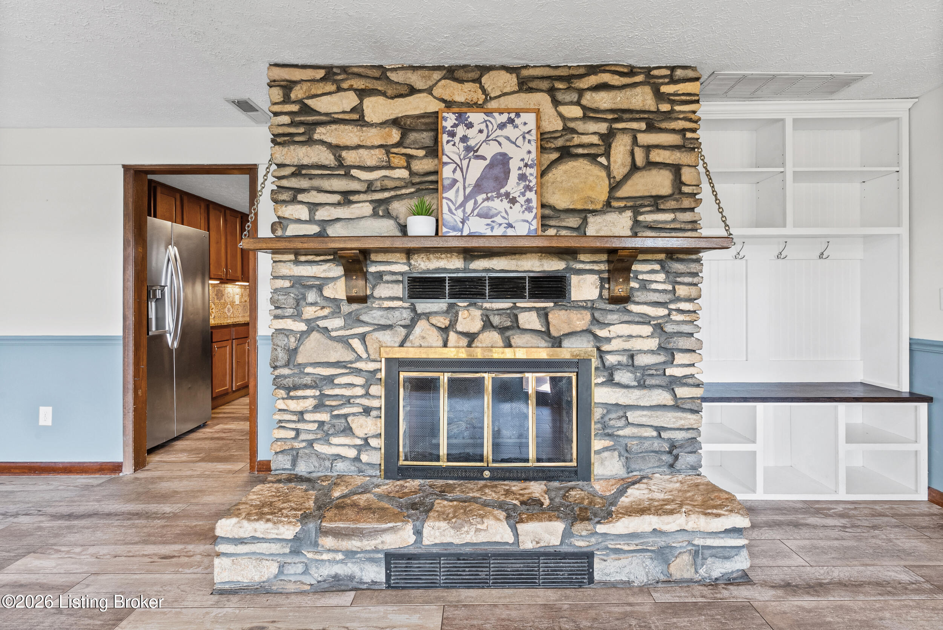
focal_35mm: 16
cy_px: 315
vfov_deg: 73.8
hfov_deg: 96.7
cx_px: 472
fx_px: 419
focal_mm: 16
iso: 400
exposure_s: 1/2
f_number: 11
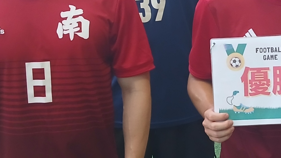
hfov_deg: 21.3
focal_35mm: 98
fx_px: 730
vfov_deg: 12.4
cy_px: 72
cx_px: 250
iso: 250
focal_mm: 3.86
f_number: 1.8
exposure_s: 1/33.3
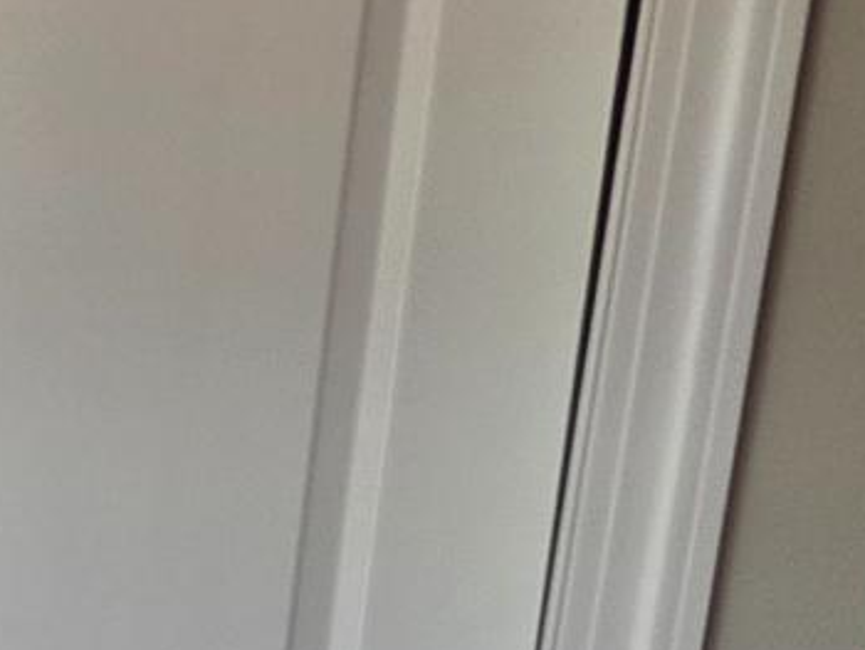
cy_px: 645
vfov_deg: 18.9
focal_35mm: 76
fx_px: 1900
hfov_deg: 12.0
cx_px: -1639
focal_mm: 2.2
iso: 64
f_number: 1.9
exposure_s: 1/120
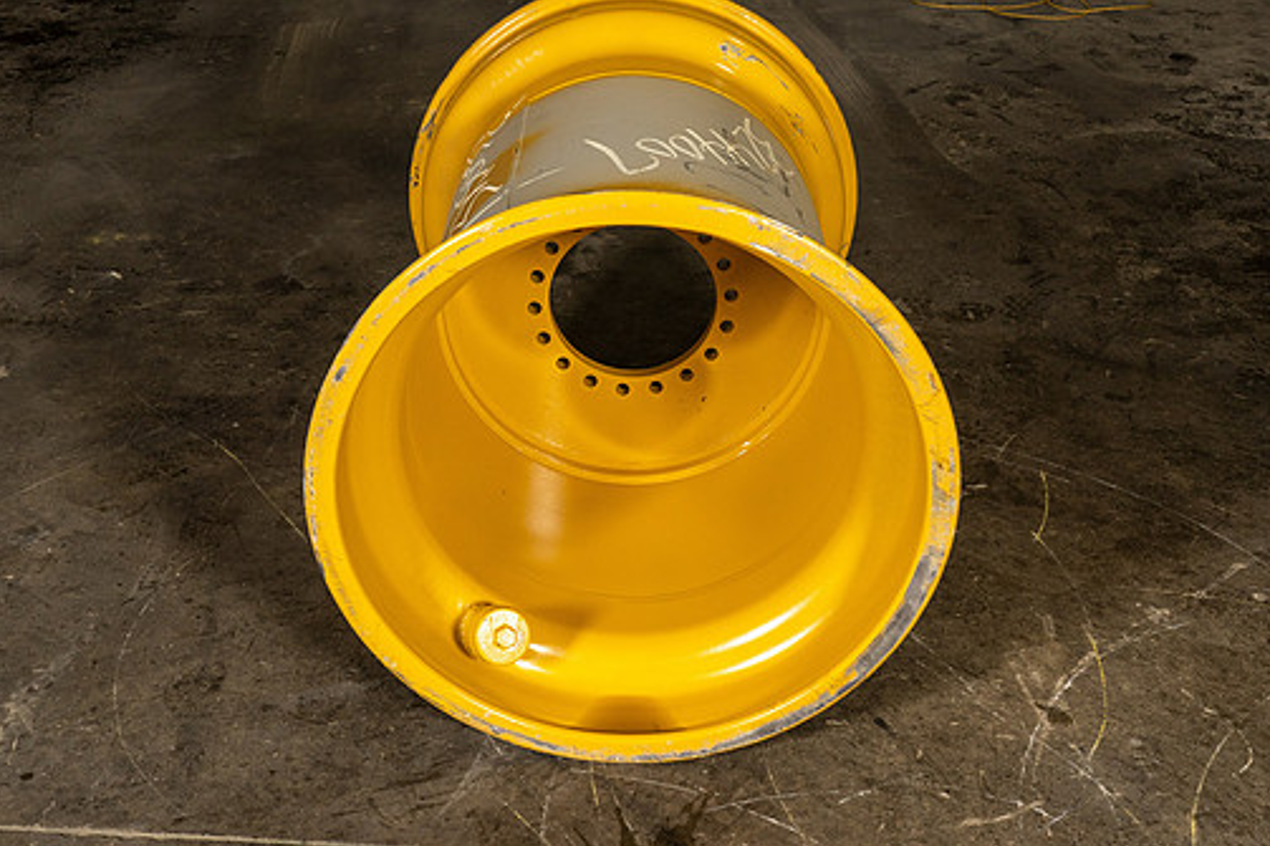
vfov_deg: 29.8
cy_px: 365
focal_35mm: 45
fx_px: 1587
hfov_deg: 43.6
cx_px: 591
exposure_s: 1/250
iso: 800
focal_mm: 39
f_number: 8
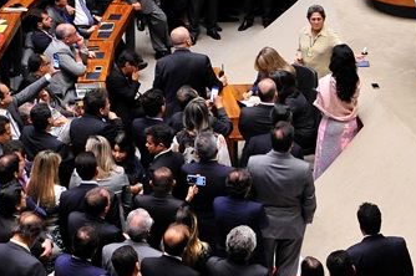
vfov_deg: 9.7
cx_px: 274
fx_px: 1628
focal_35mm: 141
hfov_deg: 14.5
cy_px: 172
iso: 3200
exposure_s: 1/60
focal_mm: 46
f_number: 4.5
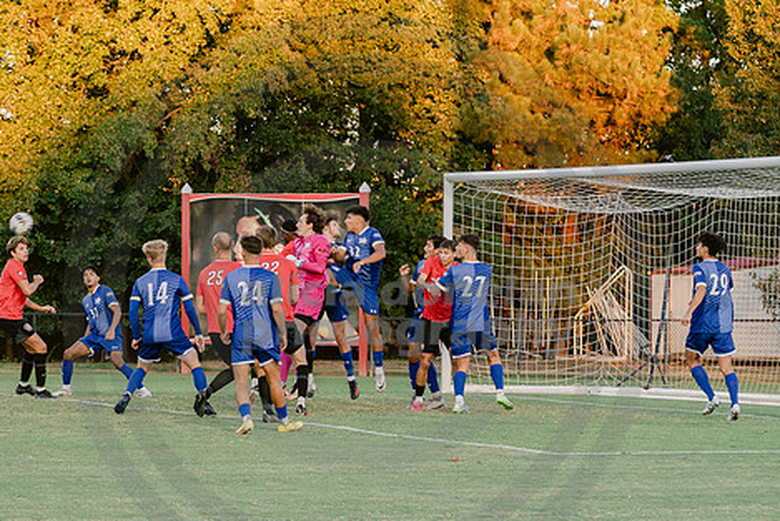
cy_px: 309
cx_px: 142
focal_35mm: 161
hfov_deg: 12.7
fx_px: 3489
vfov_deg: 8.5
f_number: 4.5
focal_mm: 90
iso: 640
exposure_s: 1/250
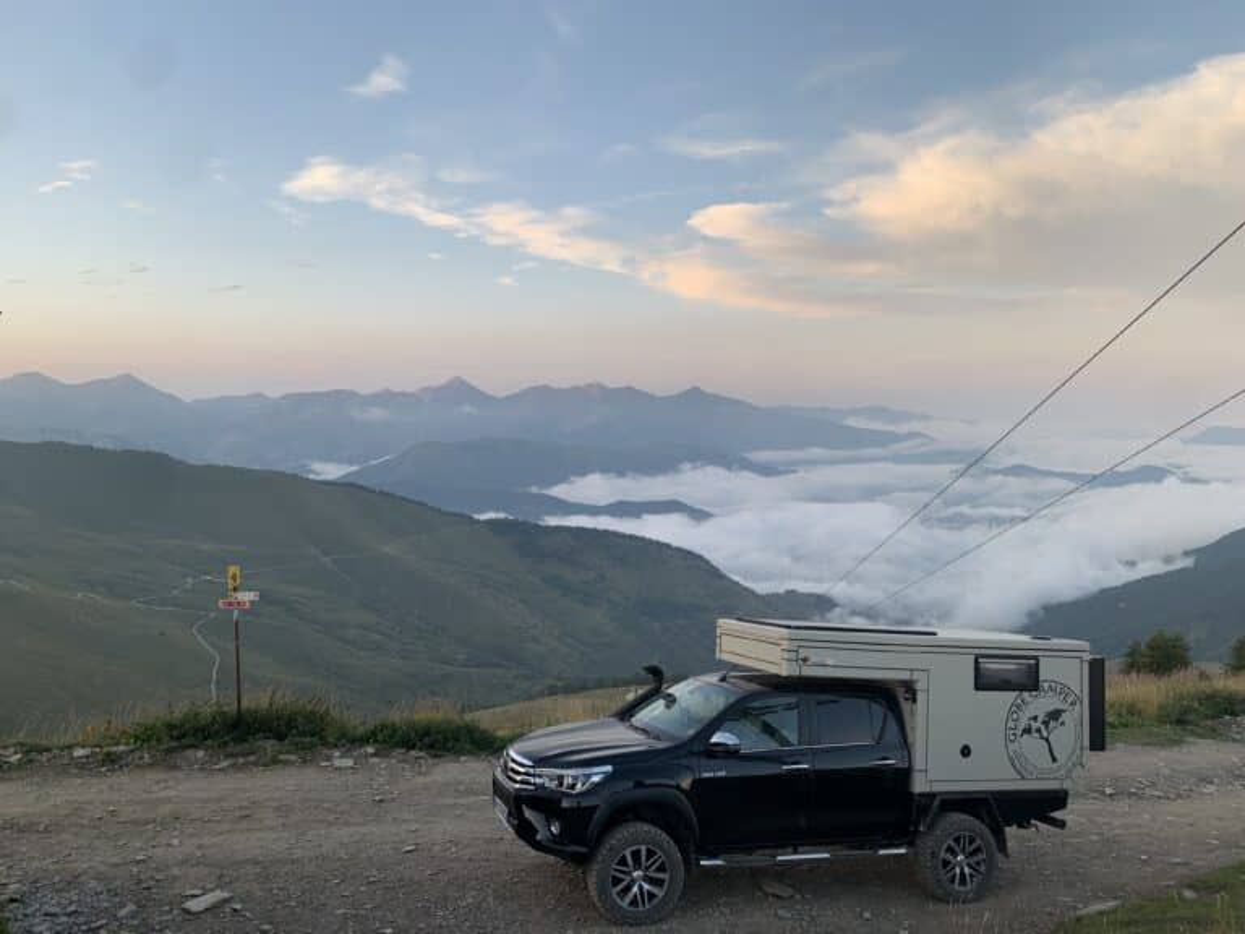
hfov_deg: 67.3
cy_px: 467
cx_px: 622
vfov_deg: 53.1
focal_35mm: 26
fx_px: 935
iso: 25
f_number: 1.8
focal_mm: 4.25
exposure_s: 1/238
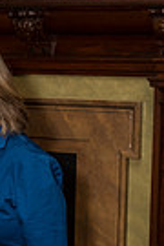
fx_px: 957
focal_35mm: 140
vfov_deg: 14.7
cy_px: 108
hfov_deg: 9.6
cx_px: -49
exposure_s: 1/125
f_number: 5.6
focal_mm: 42
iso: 800
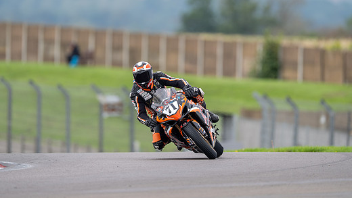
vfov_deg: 1.6
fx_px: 7227
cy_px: 79
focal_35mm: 774
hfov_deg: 2.8
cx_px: 163
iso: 125
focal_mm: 600
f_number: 4.5
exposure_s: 1/400
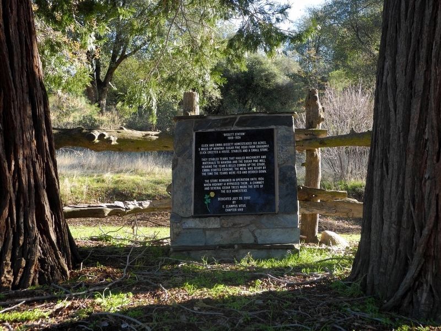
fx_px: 777
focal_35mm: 61
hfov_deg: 31.7
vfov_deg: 24.0
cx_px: 220
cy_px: 166
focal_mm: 13
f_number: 3.5
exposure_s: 1/160
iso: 100
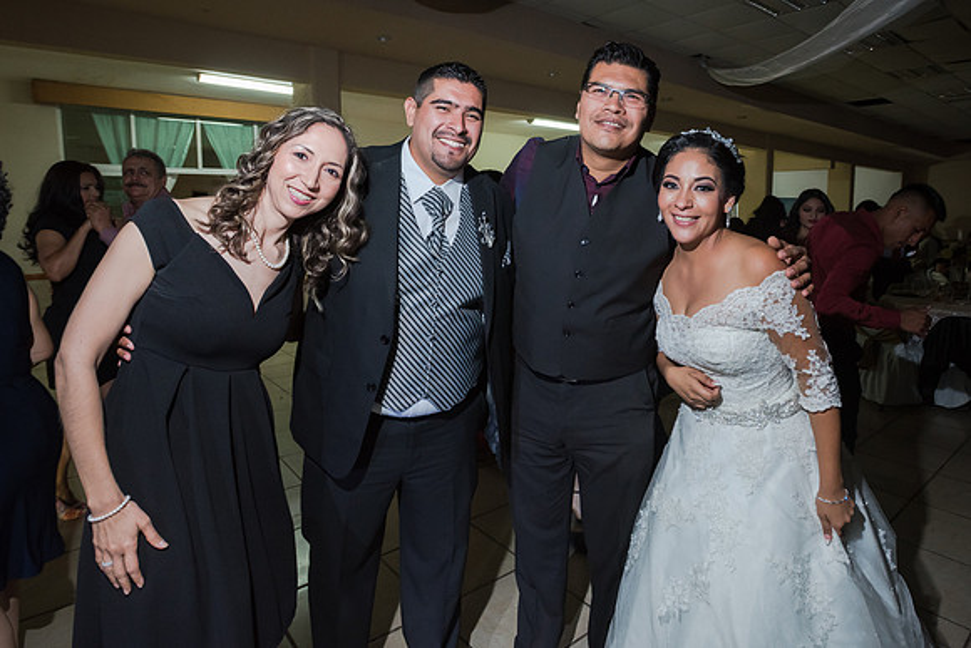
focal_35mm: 21
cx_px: 539
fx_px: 562
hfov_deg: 81.4
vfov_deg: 59.7
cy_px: 283
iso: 1600
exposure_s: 1/100
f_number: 4
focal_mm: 17
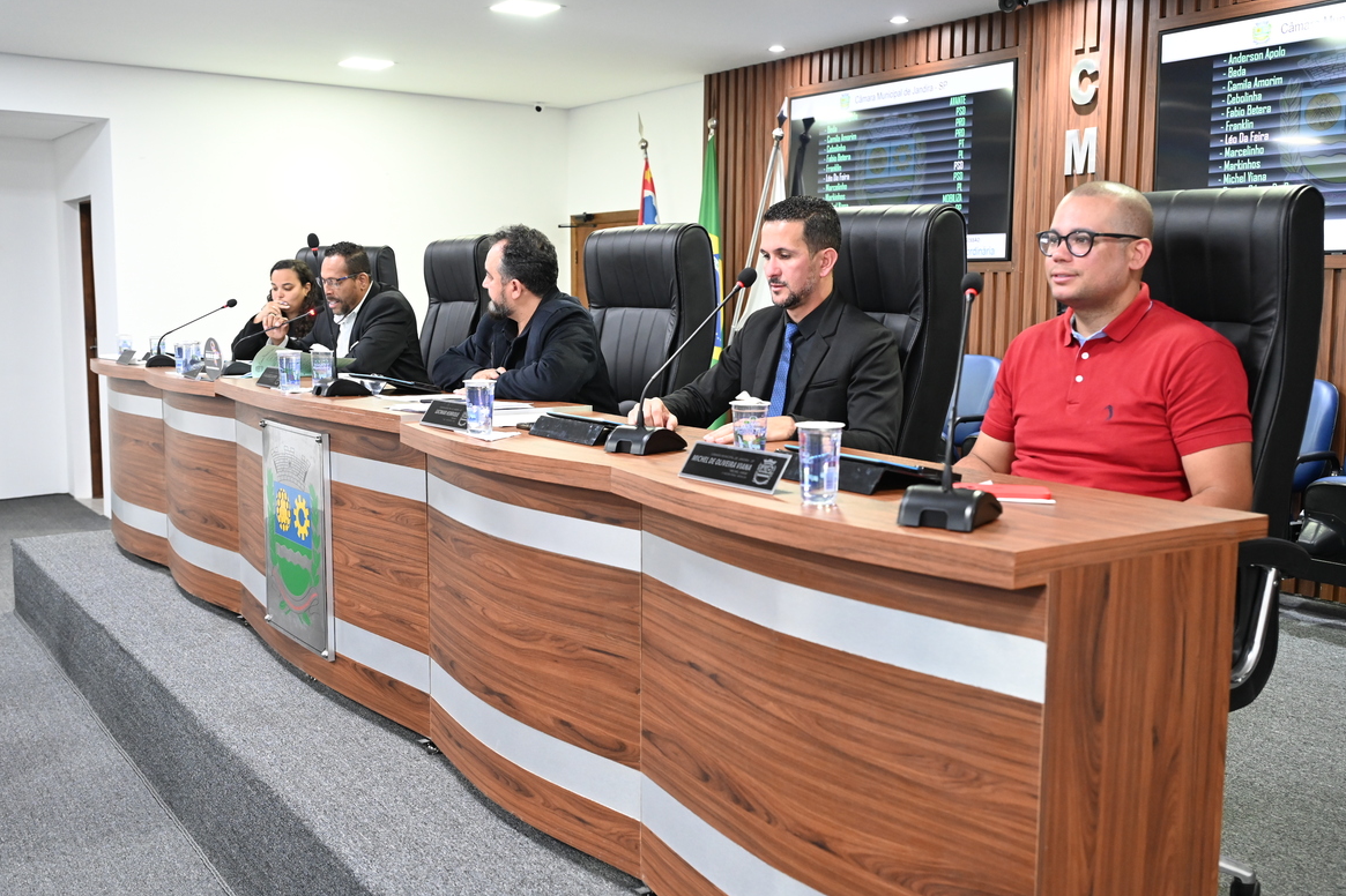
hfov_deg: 55.1
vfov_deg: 38.3
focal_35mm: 35
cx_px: 670
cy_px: 457
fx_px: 1290
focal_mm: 33.5
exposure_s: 1/80
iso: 3200
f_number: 4
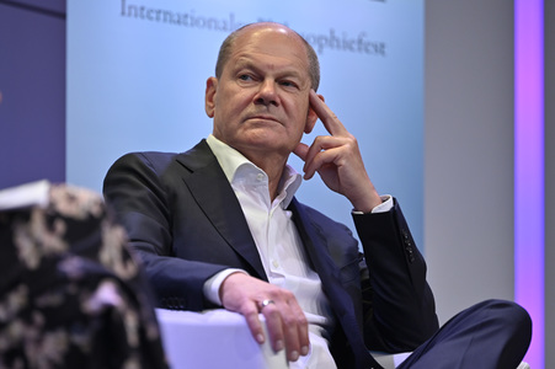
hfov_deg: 10.3
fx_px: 3081
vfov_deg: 6.9
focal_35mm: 200
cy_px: 184
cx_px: 278
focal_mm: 200
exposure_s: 1/400
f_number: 2.8
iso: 500
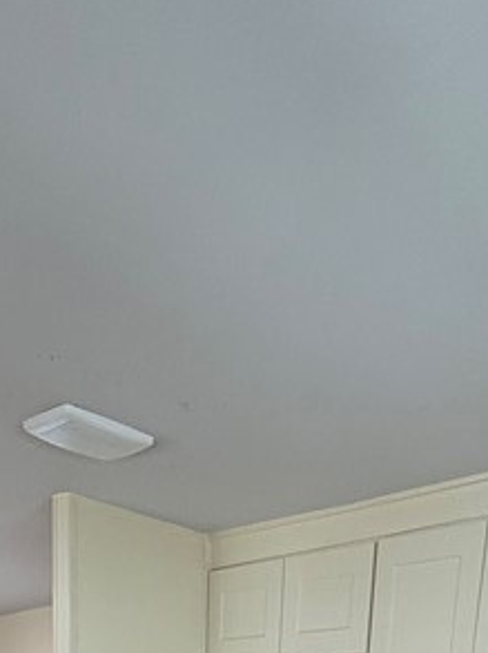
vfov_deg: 24.4
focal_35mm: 49
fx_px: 923
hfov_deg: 29.6
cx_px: 265
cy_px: 1092
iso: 125
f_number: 2.2
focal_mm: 2.22
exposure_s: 1/99
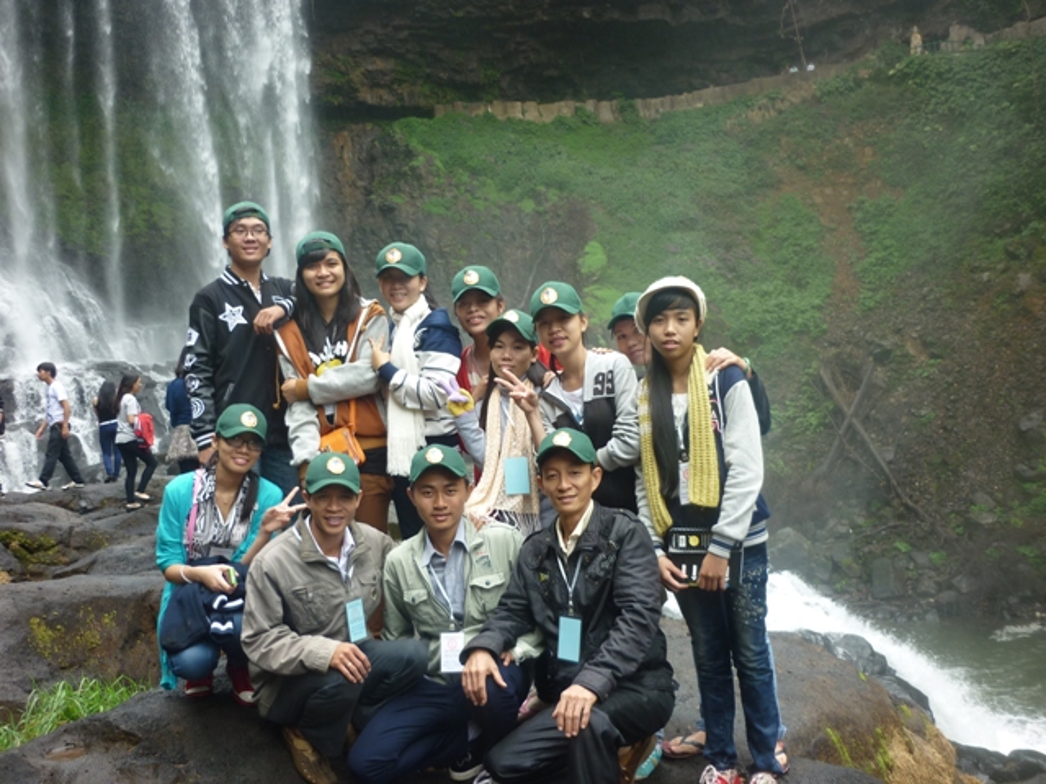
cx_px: 523
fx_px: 997
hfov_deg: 55.4
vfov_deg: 42.9
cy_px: 392
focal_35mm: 33
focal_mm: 5.5
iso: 80
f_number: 2.8
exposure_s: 1/80
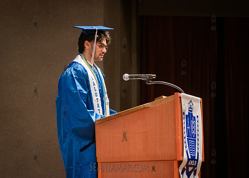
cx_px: 108
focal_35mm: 194
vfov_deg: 7.4
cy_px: 84
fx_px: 1373
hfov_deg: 10.4
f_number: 4
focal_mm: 170
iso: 5000
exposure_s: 1/200
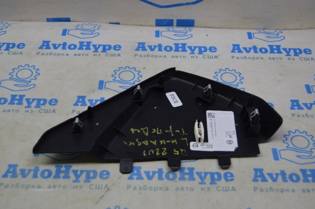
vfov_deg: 23.7
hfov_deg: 35.1
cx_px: 158
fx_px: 498
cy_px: 104
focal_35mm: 57
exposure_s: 1/60
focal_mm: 38
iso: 450
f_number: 4.8
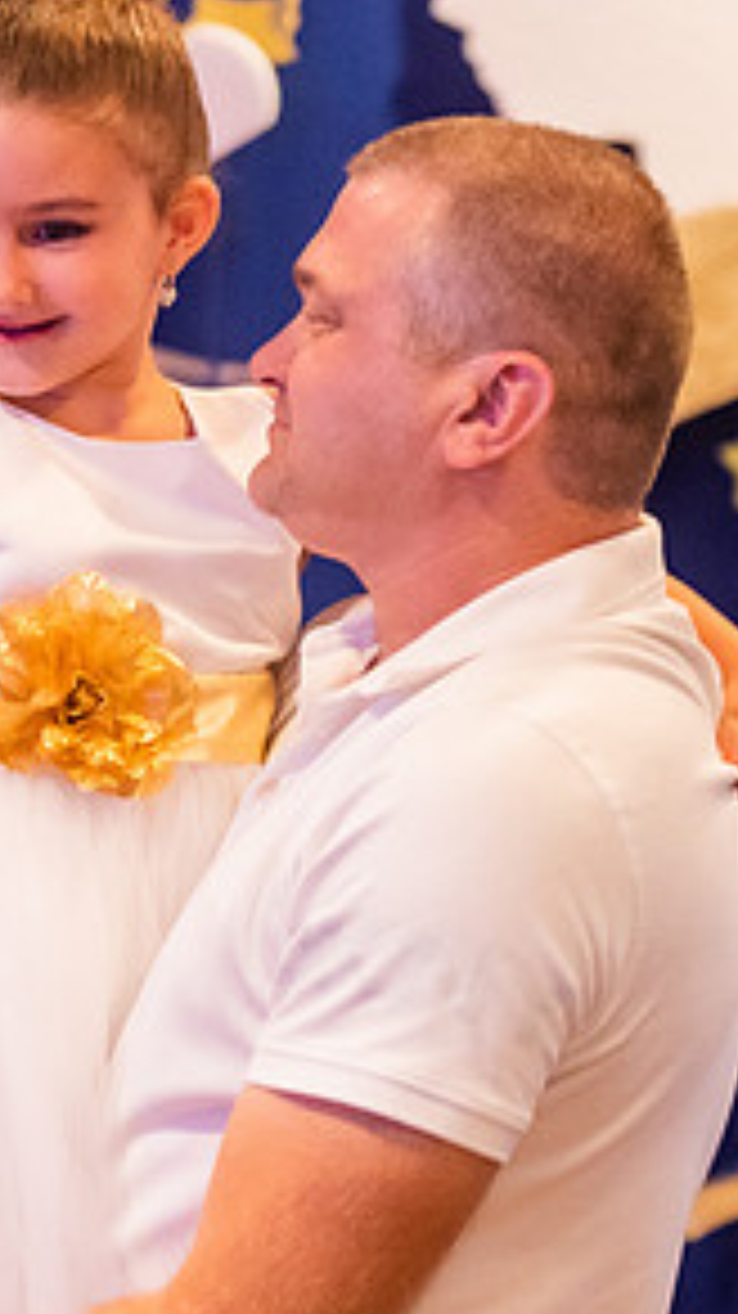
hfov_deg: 5.0
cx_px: 159
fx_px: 8429
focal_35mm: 242
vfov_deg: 8.9
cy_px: 531
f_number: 2.8
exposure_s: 1/200
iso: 3200
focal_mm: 100
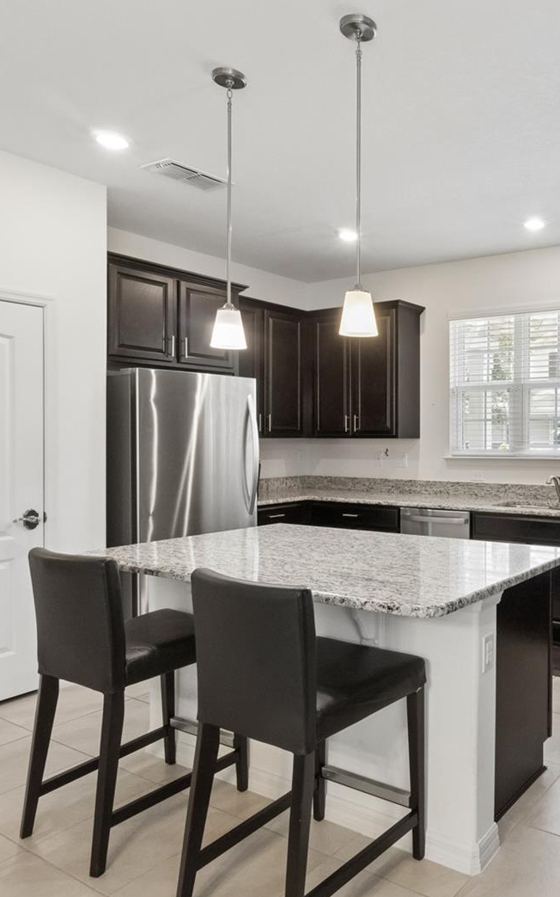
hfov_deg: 43.5
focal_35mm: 26
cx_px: 513
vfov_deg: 70.9
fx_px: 629
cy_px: 445
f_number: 11
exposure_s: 1/30
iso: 1600
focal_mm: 11
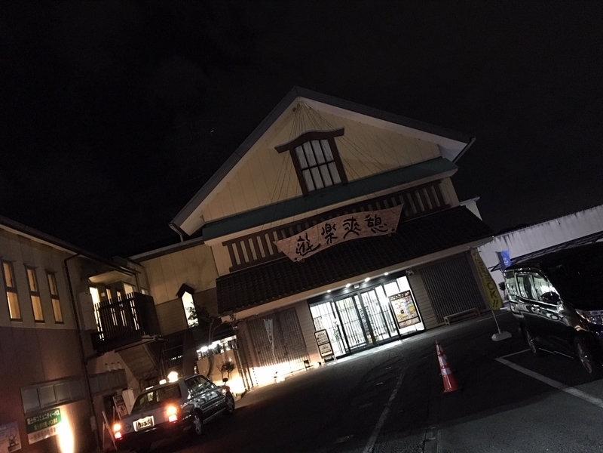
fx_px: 505
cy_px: 226
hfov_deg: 61.7
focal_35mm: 29
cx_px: 302
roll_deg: +16.5
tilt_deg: +13.1
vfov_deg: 48.2
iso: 320
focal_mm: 4.15
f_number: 2.2
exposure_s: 1/4
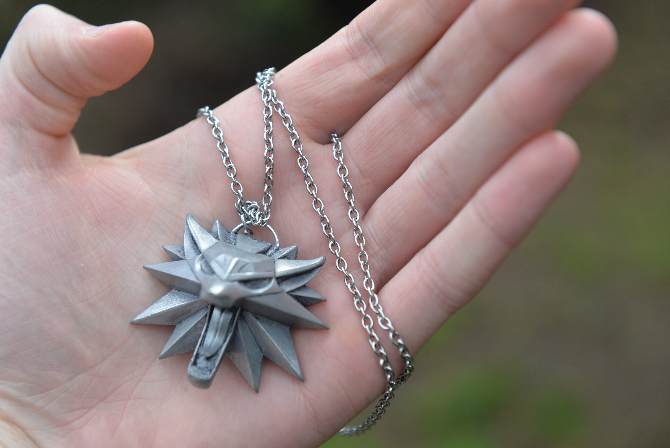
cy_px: 224
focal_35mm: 70
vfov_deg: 19.5
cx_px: 335
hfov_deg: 28.8
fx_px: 1303
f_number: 5
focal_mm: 70
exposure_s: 1/400
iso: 400
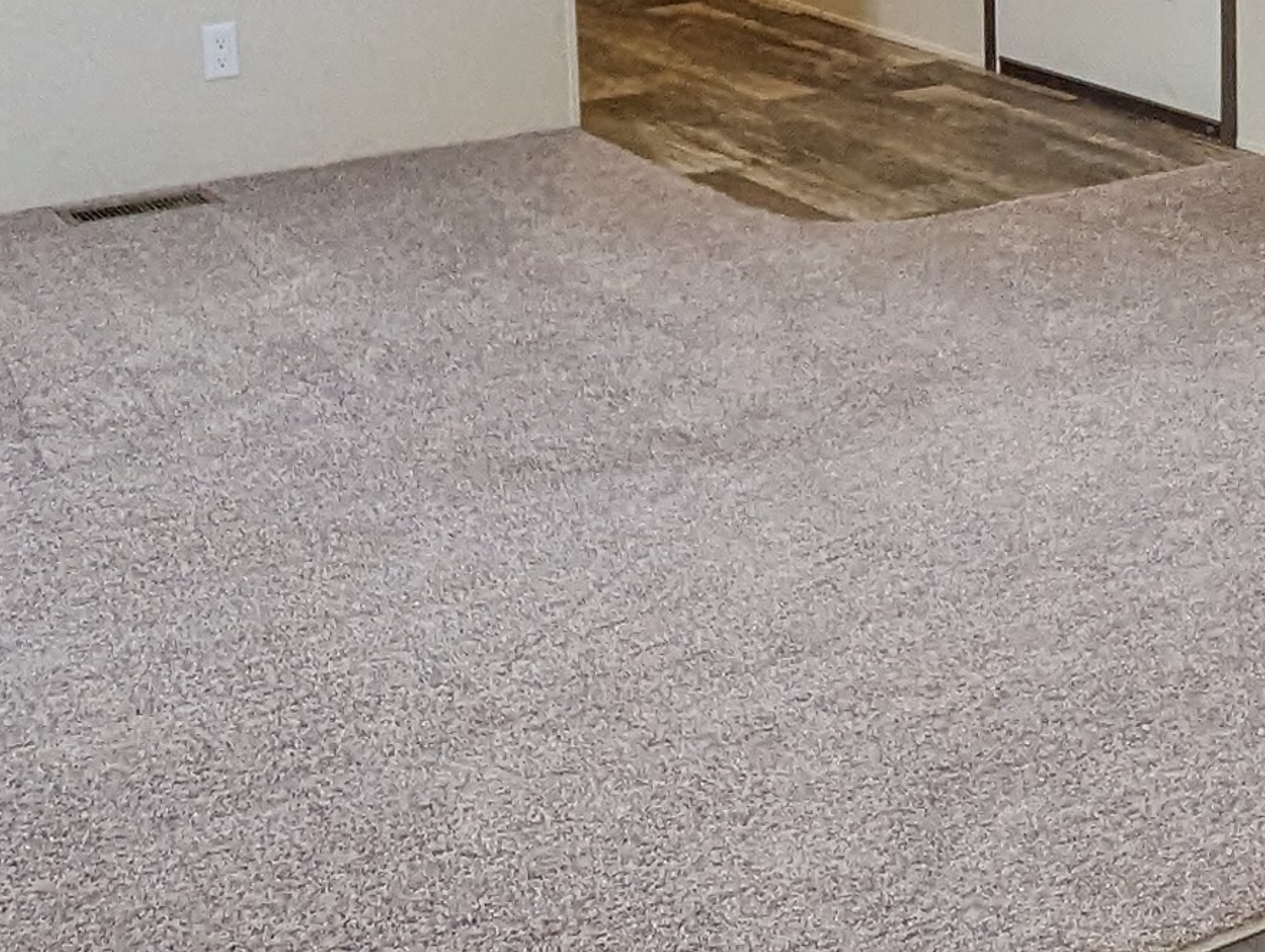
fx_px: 2708
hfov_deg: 25.2
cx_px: 1221
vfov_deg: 19.0
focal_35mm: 74
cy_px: -143
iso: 142
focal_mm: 2.35
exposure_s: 1/120
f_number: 2.2
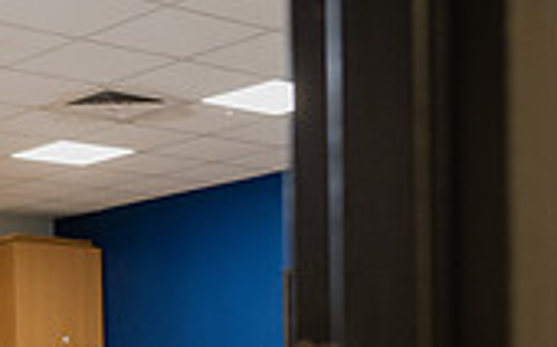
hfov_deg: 22.4
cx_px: 161
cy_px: 502
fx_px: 1396
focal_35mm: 92
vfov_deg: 13.5
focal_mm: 26.5
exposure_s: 1/200
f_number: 2.8
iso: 1000
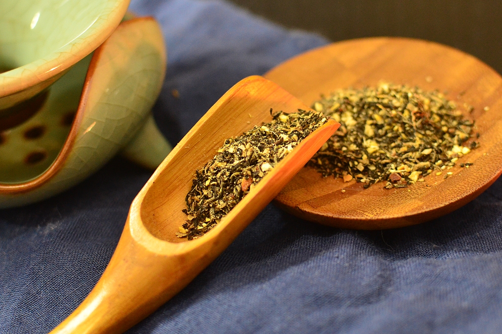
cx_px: 237
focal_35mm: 68
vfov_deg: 20.1
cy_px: 158
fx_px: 943
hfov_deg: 29.8
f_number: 3.5
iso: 1600
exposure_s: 1/20
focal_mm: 35
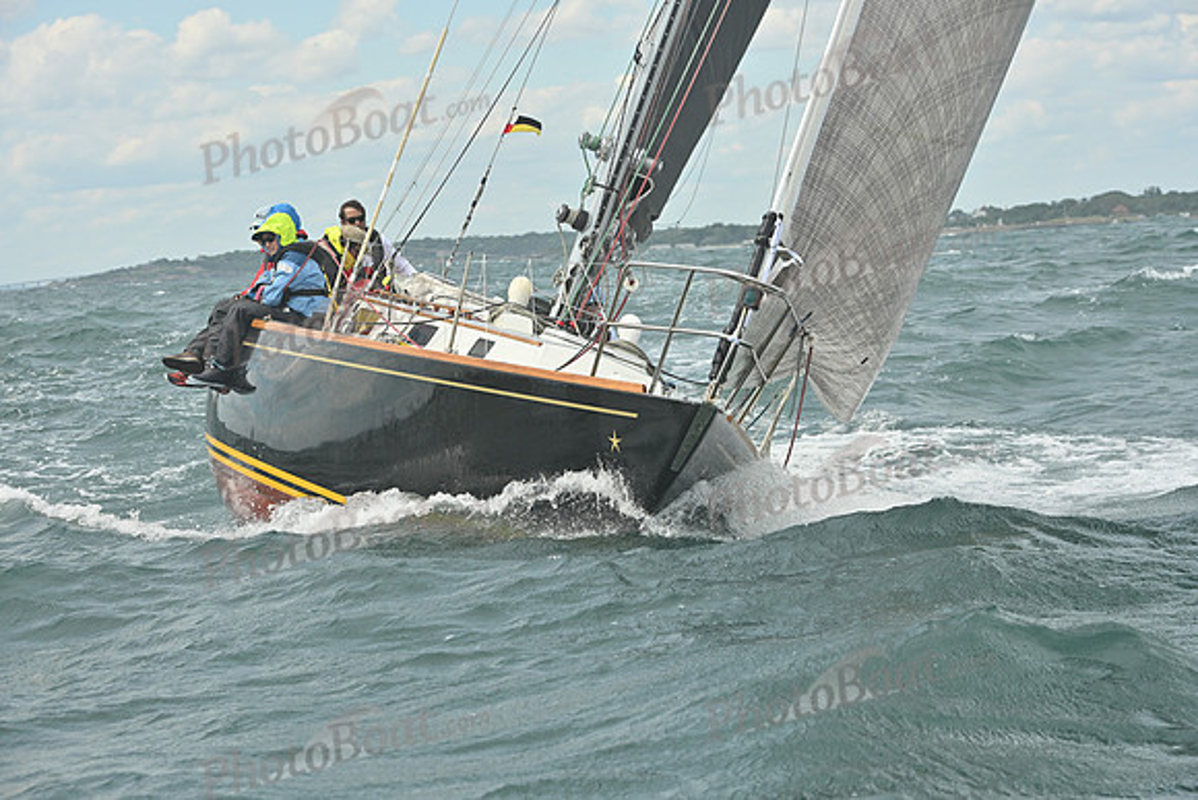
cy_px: 400
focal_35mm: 116
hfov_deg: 17.6
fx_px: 3861
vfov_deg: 11.8
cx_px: 599
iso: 320
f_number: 9
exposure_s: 1/1250
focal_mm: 116
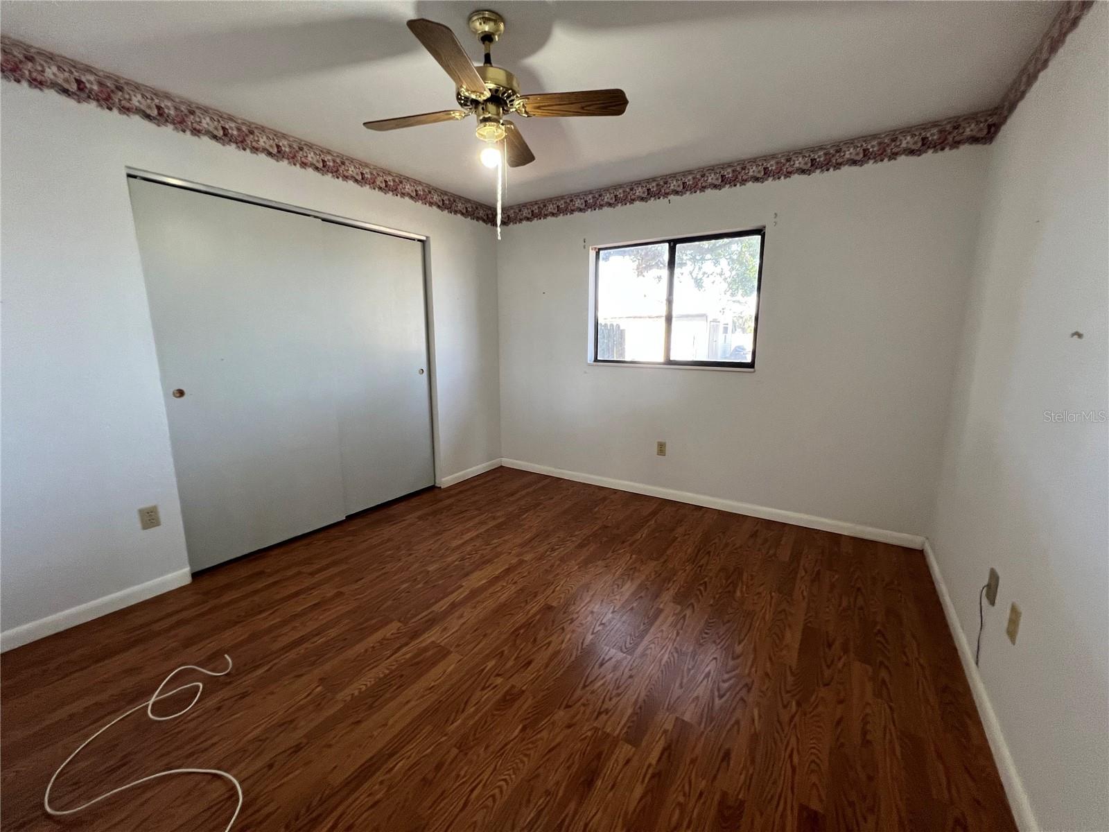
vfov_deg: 89.9
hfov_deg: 106.2
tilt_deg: -10.5
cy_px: 416
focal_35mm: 13
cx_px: 554
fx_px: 416
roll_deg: -0.3
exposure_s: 1/120
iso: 200
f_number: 1.8
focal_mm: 1.57
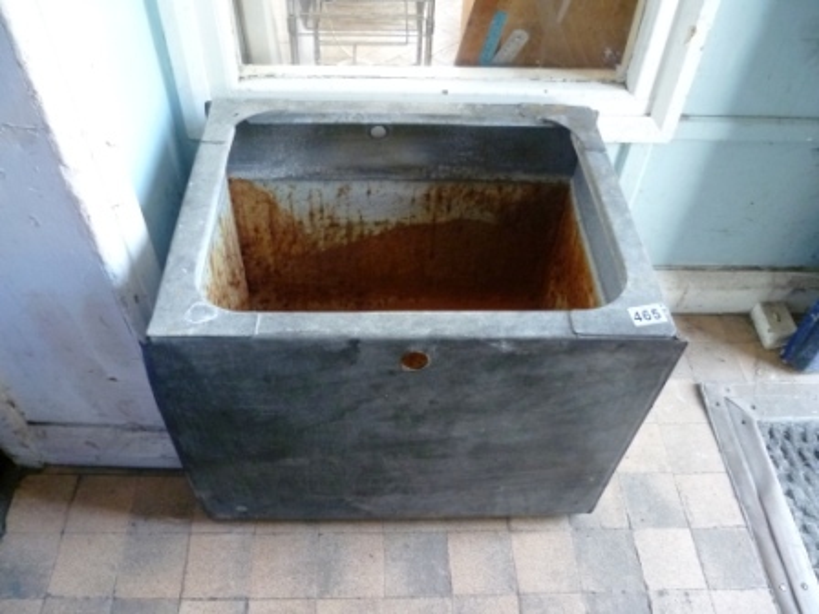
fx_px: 662
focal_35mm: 28
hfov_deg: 63.4
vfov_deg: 49.7
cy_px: 307
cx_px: 410
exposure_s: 1/25
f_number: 2.8
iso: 400
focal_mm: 5
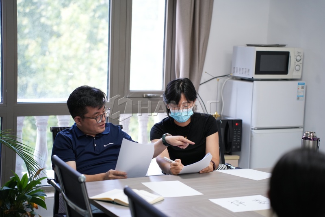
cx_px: 162
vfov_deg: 18.2
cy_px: 108
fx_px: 677
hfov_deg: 27.0
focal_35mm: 75
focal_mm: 75
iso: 1600
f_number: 2.8
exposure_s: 1/320
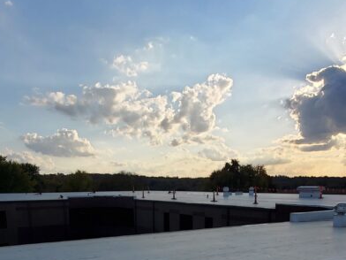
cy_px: 242
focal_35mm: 34
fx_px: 340
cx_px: 155
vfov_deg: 38.4
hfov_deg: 53.9
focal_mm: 1.8
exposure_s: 1/1221
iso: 50
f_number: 2.2
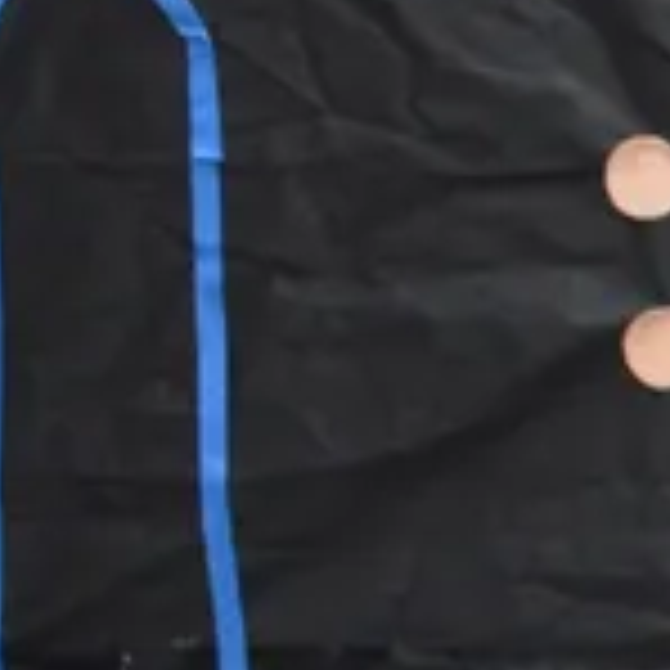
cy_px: 400
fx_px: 5299
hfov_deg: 6.4
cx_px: 2284
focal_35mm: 242
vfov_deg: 7.2
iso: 400
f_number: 5
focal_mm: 20
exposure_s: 1/100
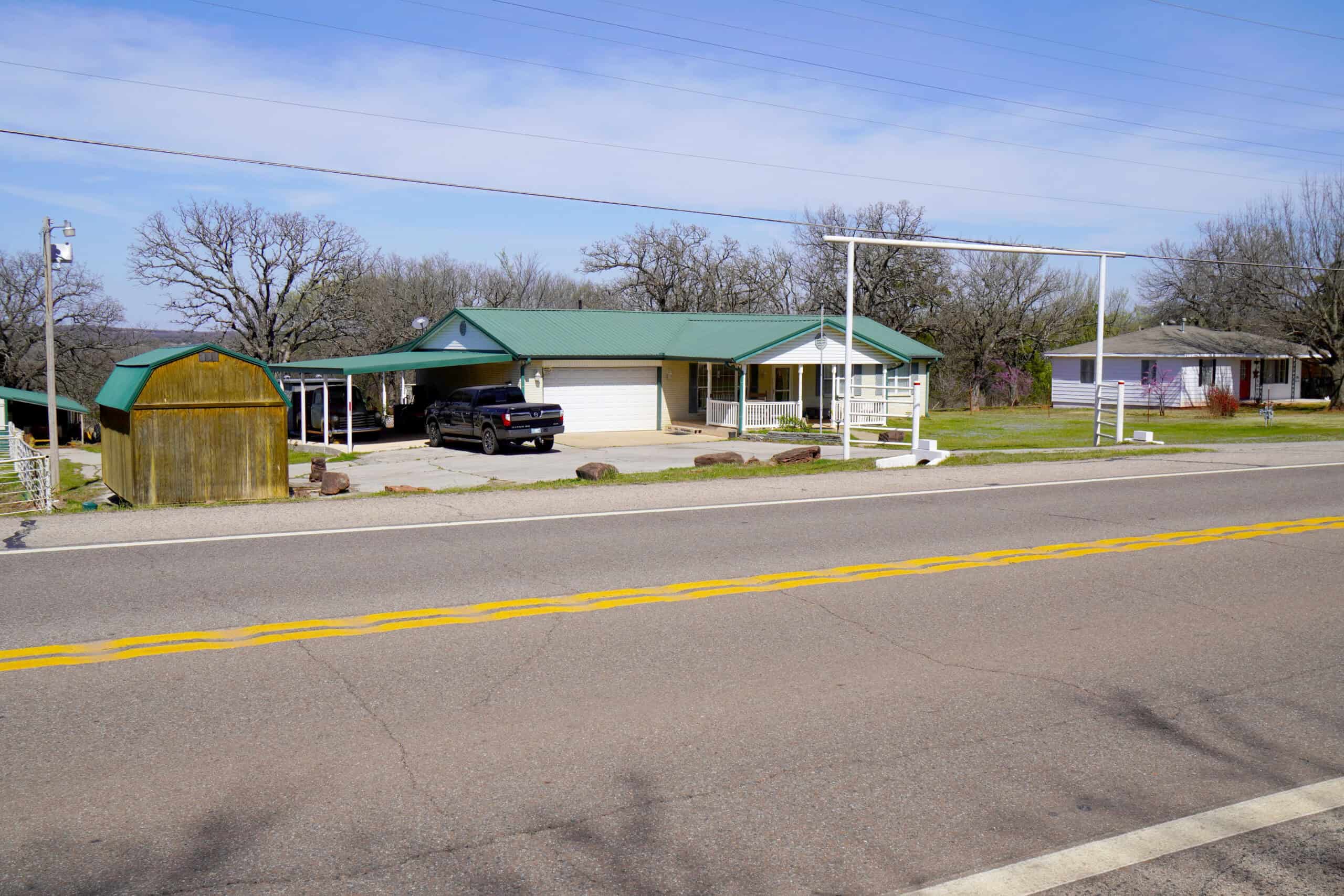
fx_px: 1232
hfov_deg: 57.2
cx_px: 672
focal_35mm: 33
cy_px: 448
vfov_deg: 40.0
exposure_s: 1/320
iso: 100
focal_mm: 22
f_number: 10
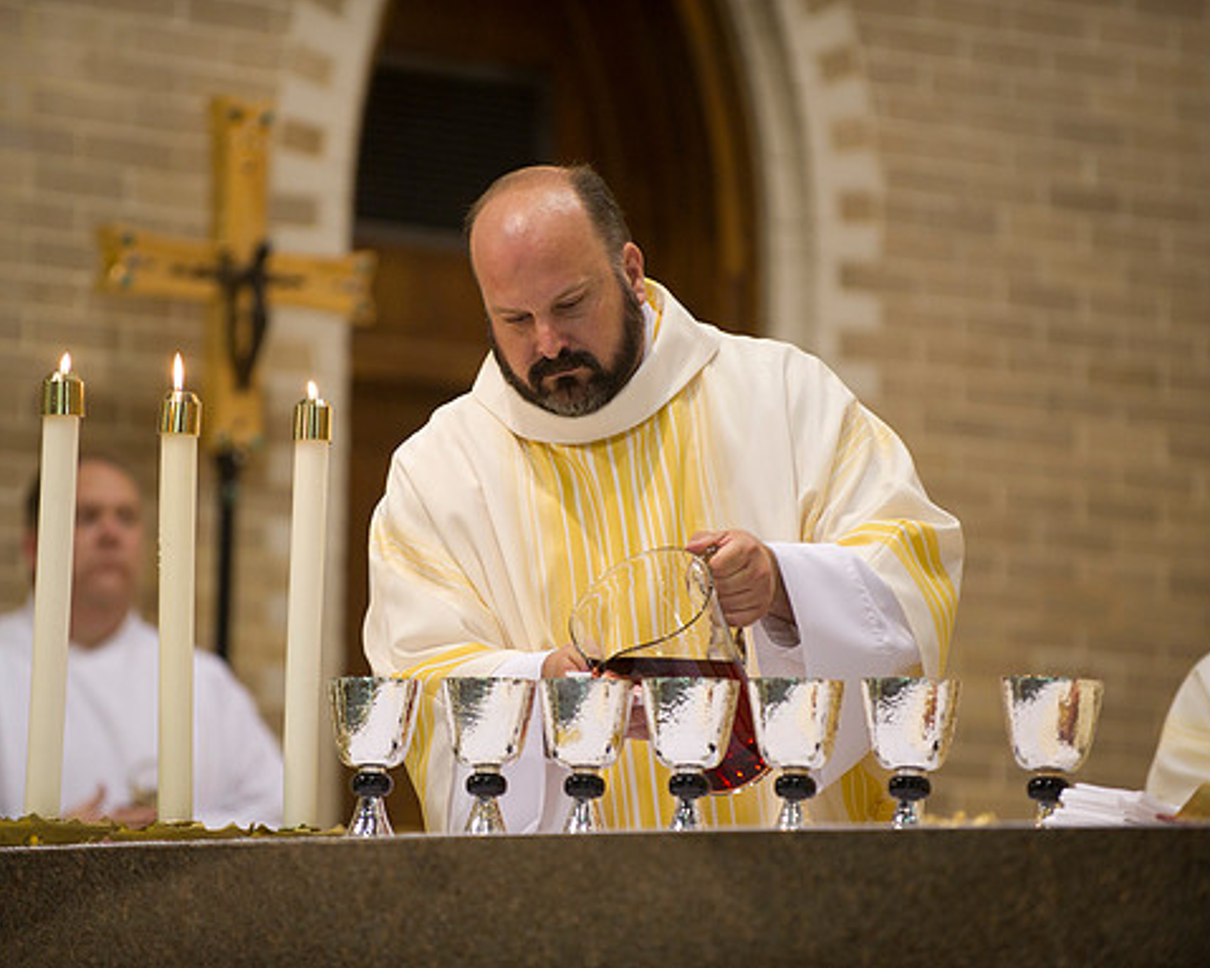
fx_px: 8128
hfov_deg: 8.5
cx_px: 503
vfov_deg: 6.8
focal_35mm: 227
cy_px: 483
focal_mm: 200
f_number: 2.8
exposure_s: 1/125
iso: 2000
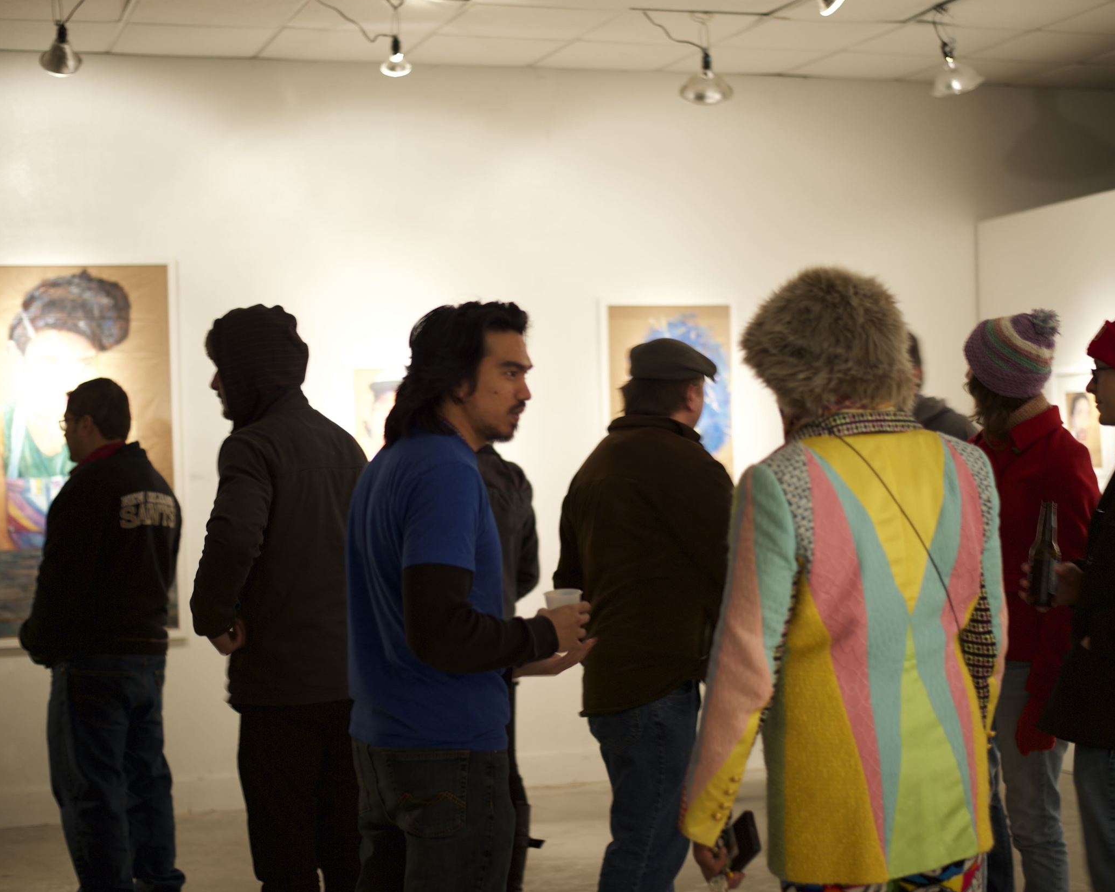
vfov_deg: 26.7
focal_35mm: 57
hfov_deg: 33.0
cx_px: 537
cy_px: 442
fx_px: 1881
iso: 100
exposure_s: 1/13
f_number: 1.8
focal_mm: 50
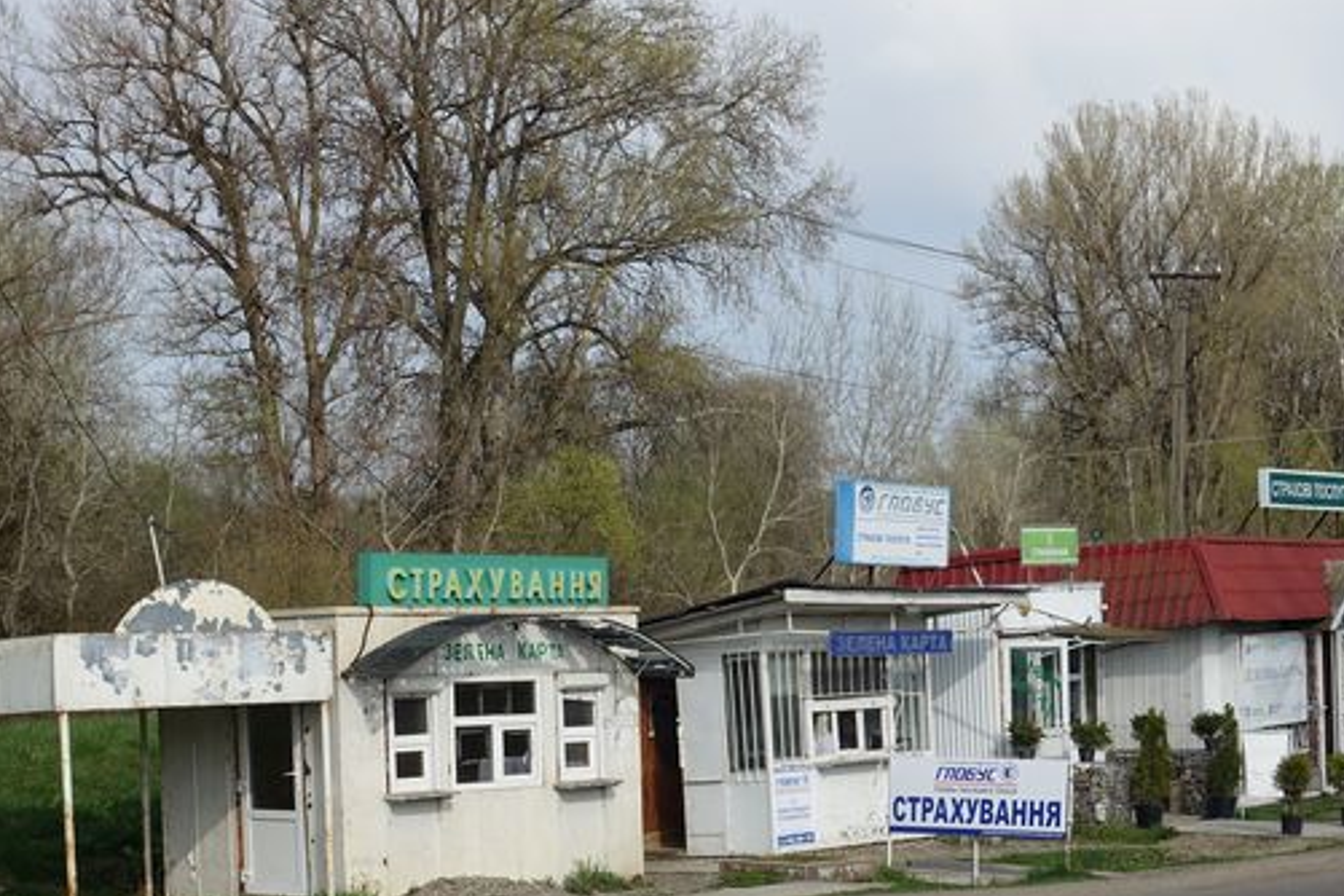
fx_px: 3136
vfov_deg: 16.2
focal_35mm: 84
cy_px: 695
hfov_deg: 24.0
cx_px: 947
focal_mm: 18.89
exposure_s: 1/500
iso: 125
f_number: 5.6
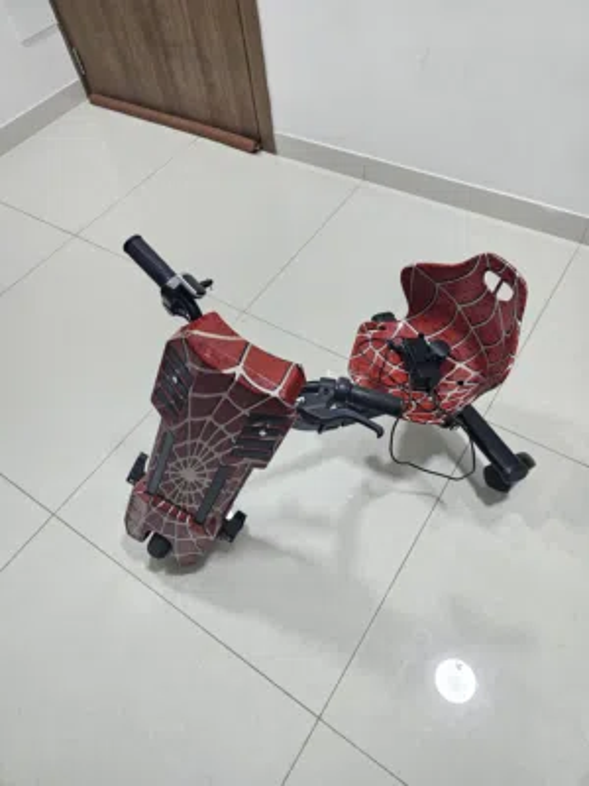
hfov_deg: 58.9
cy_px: 393
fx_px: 522
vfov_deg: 73.9
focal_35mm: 23
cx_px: 294
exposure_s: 1/120
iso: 800
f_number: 1.7
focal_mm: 6.3
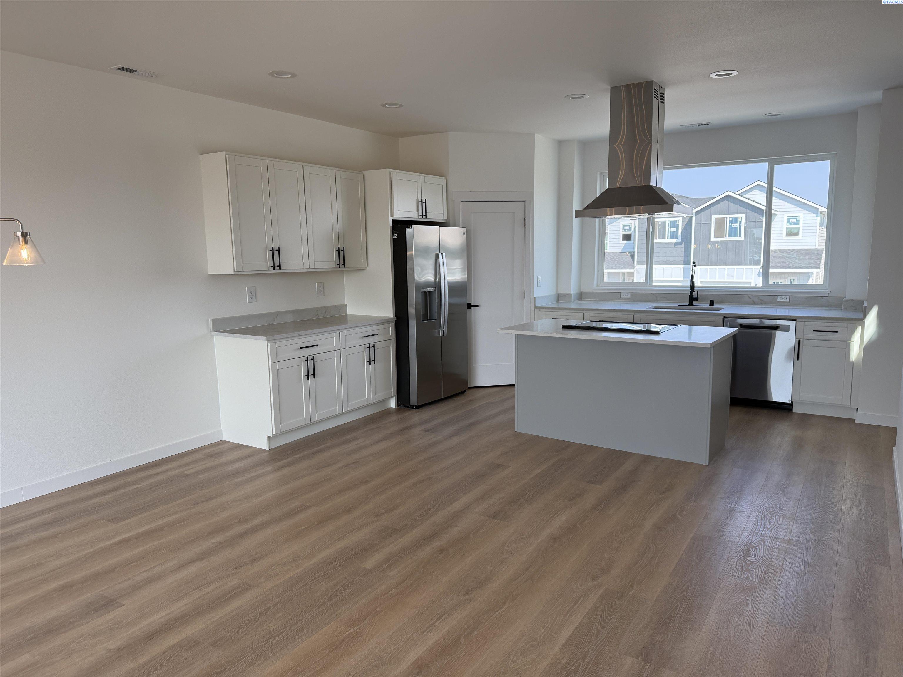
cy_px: 338
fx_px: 626
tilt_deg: -7.8
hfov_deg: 71.6
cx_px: 452
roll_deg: +0.9
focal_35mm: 24
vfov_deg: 56.8
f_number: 1.78
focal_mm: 6.76
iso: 100
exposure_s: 1/563
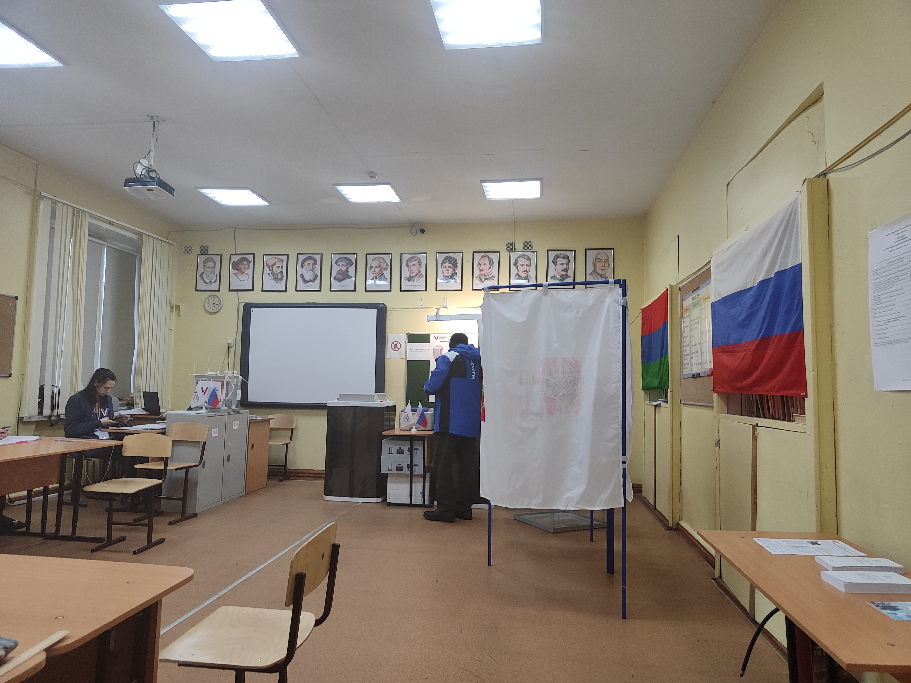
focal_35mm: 23
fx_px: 605
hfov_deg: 73.9
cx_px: 456
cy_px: 342
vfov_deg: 58.9
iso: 237
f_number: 1.88
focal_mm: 5.59
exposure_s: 1/100
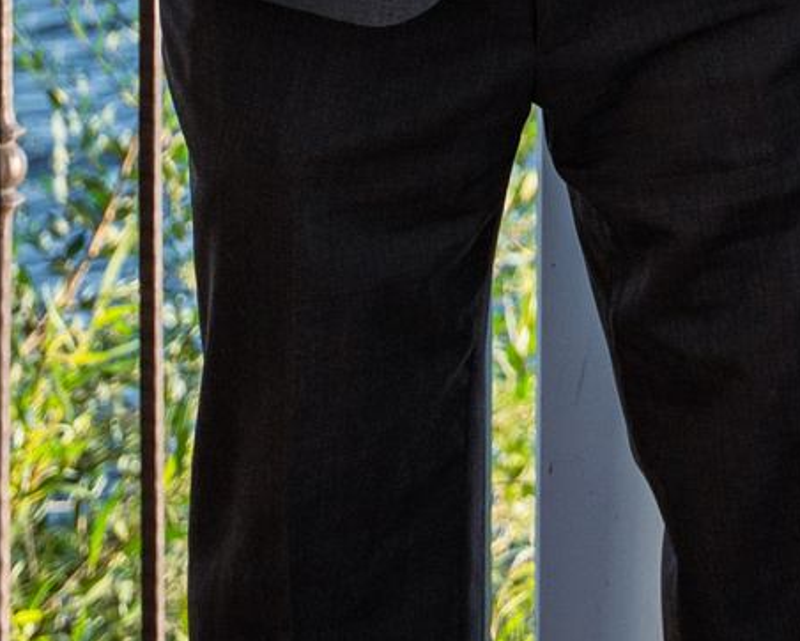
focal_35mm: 220
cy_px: -761
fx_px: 5211
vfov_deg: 6.7
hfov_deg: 8.6
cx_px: 1094
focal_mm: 40.4
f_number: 2.8
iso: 100
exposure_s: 1/1000
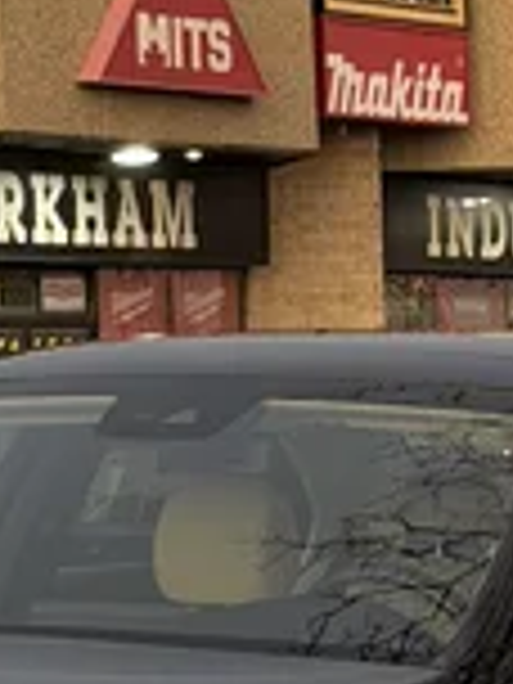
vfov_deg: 7.8
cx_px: 63
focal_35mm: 252
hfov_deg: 5.9
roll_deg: +1.9
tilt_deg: -4.0
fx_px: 4979
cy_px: 828
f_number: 1.78
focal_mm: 6.76
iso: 80
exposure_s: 1/122
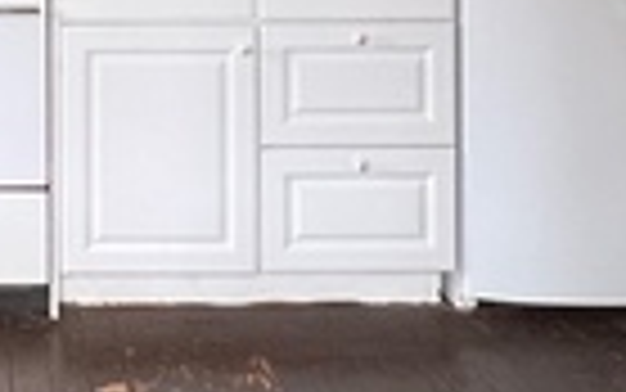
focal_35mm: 66
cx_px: -52
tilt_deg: +0.4
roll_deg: +0.6
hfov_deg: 28.4
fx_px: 1126
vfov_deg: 17.0
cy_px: -270
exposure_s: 1/60
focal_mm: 1.57
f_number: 1.8
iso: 400
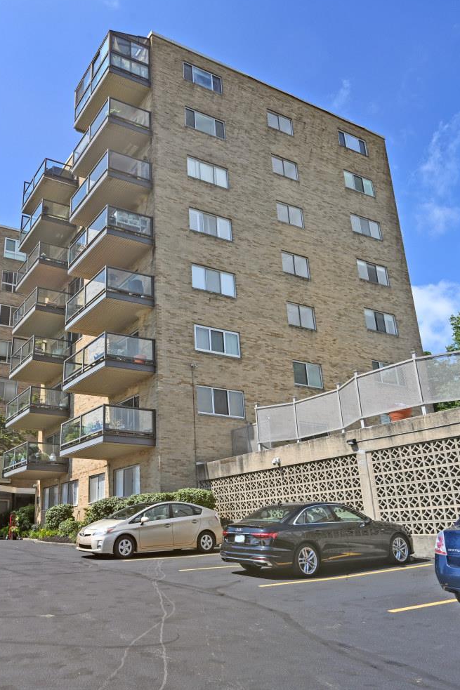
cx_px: 135
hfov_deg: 44.0
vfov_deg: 63.7
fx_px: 556
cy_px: 340
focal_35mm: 29
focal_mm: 19
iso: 110
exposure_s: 1/125
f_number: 13
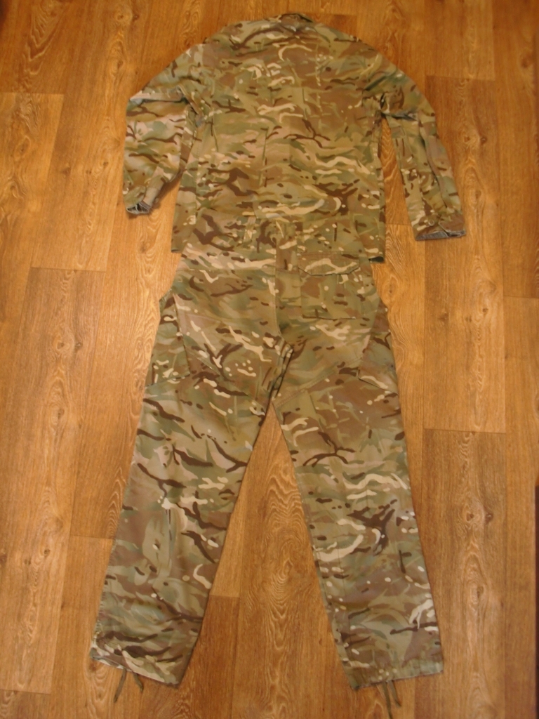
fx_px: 747
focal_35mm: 36
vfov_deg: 51.4
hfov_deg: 39.7
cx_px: 270
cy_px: 360
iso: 200
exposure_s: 1/6
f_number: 2.8
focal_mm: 6.3
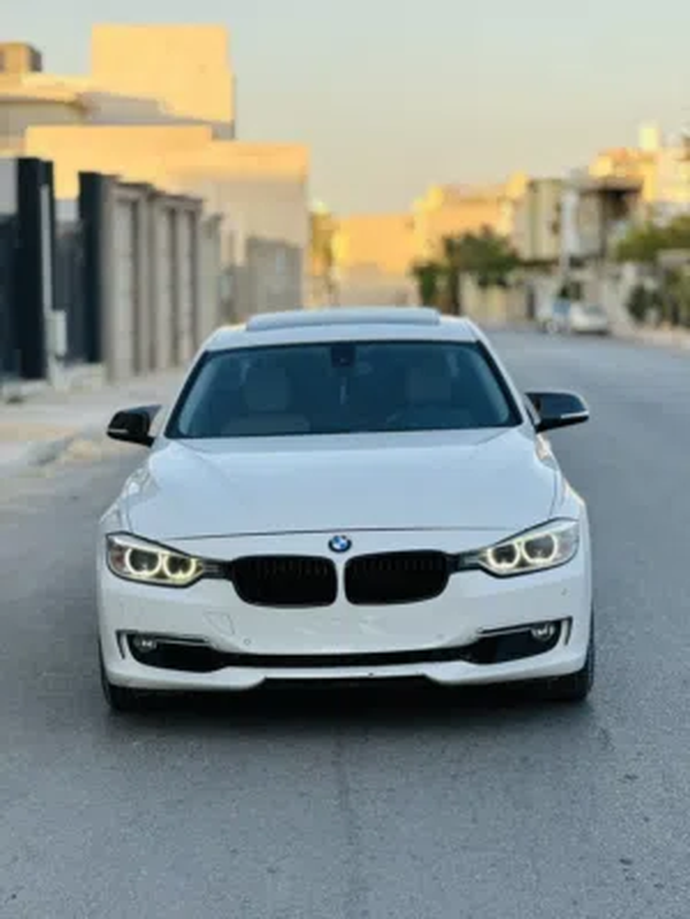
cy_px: 460
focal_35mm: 77
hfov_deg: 19.1
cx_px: 345
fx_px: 2046
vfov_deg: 25.3
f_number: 2.8
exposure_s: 1/84
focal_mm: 9
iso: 32
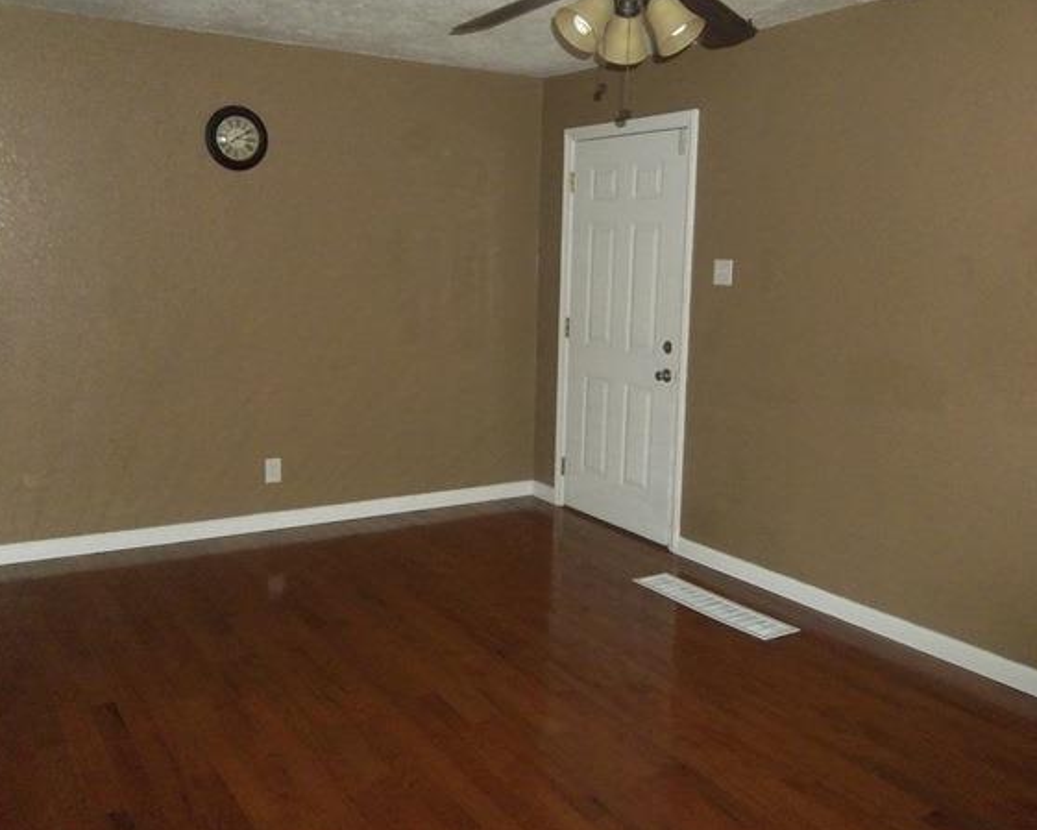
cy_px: 405
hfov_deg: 58.8
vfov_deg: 48.5
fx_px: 921
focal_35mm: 30
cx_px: 519
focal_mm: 4.9
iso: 400
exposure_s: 1/30
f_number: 3.5
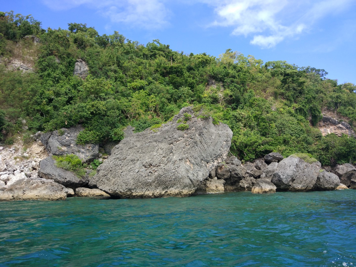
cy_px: 134
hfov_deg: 63.4
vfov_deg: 49.7
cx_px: 178
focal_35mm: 28
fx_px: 288
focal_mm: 4.26
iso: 100
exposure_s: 1/585
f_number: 2
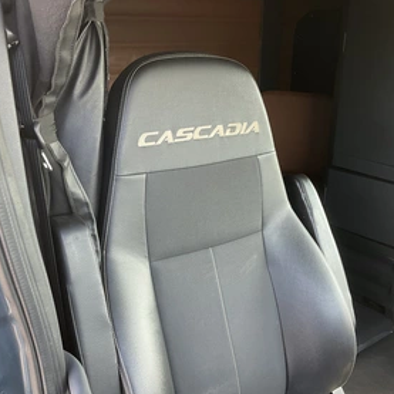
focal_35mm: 37
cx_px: 195
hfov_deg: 44.9
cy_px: 202
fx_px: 476
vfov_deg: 44.9
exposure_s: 1/77
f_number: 1.8
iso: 64
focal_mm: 3
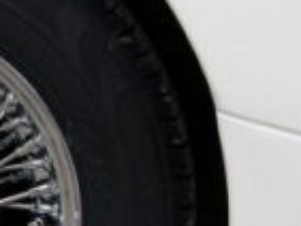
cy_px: 184
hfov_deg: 11.0
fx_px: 1514
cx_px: -124
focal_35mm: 174
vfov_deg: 8.5
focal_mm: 8.1
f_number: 4
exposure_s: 1/200
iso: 50
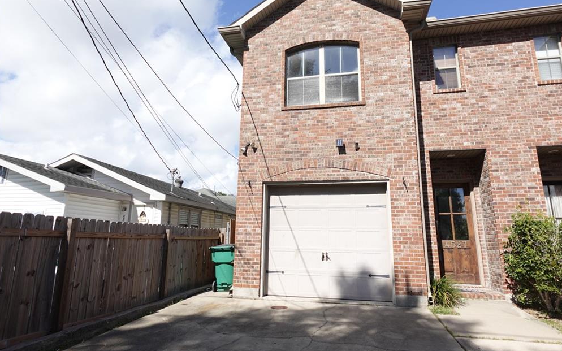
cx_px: 286
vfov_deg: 57.2
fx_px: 322
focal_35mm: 21
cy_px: 162
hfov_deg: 82.3
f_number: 2
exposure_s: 1/3200
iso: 125
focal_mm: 7.6
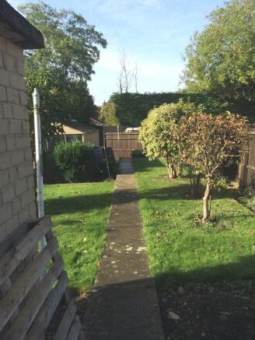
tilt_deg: -9.9
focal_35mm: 29
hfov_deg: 48.2
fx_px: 285
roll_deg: +0.6
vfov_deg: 61.6
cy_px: 170
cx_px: 128
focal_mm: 4.15
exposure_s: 1/1208
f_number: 2.2
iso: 32
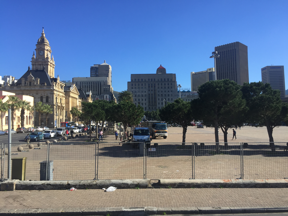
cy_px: 108
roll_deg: +0.8
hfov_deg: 61.7
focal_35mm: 29
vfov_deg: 48.2
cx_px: 144
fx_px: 241
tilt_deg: +4.1
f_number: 2.2
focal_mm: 4.15
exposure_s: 1/706
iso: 32
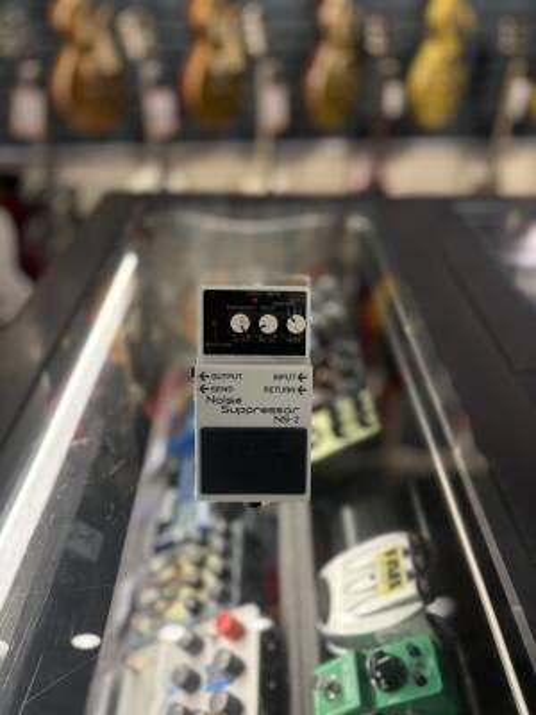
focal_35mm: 26
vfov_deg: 67.3
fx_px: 537
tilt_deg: -34.9
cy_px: 358
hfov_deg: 53.1
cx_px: 268
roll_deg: -0.7
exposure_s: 1/120
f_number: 1.6
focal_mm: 5.96
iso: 125
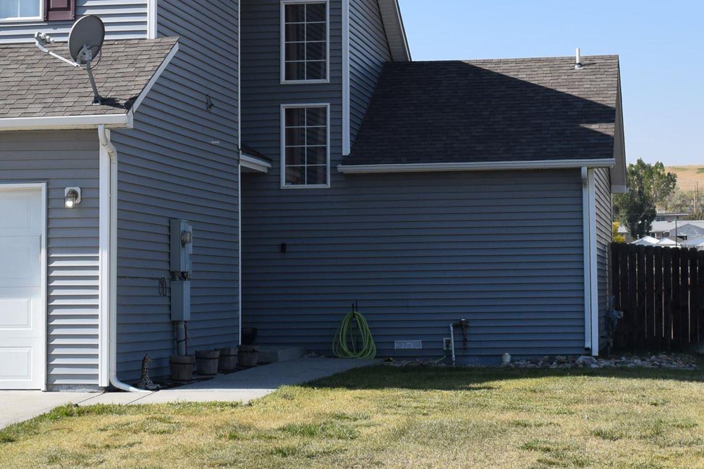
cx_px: 425
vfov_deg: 14.0
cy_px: 77
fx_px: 1897
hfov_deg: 21.0
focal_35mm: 97
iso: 200
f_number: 10
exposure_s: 1/400
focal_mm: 24
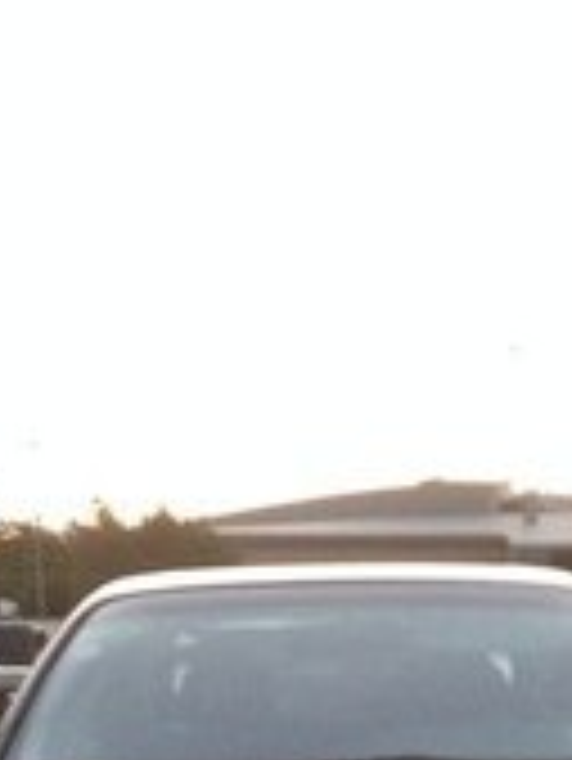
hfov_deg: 15.3
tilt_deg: -8.3
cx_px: 338
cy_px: 1034
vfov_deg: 18.6
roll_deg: +2.7
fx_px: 2134
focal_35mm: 97
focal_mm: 4.12
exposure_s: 1/20
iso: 250
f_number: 2.4
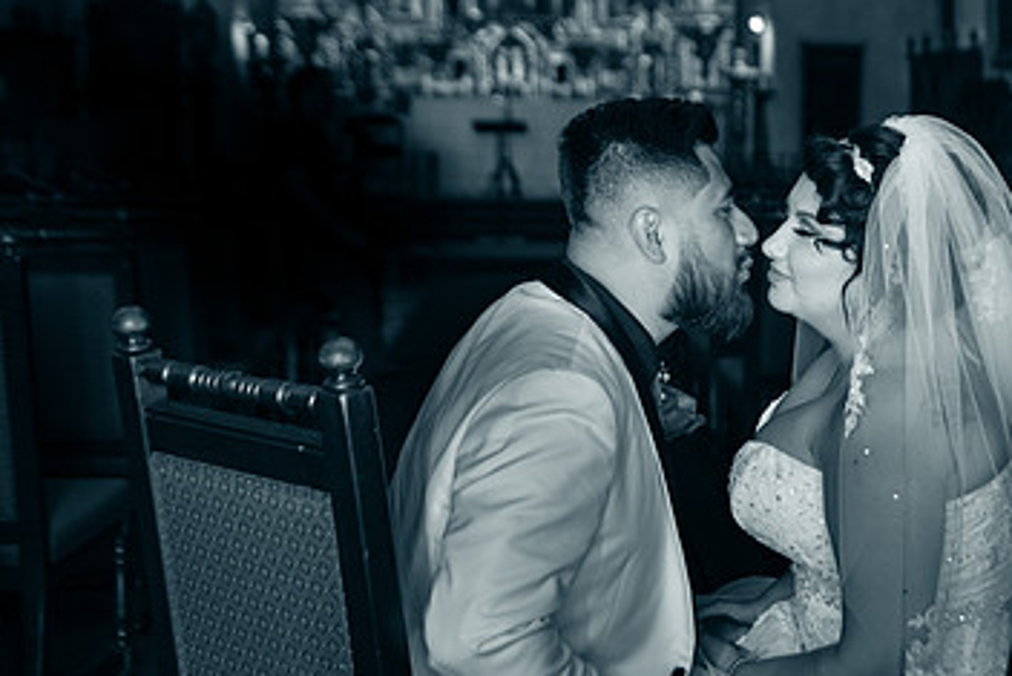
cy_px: 295
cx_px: 831
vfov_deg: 20.6
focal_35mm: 66
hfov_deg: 29.7
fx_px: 1856
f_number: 2.8
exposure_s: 1/60
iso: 640
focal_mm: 40
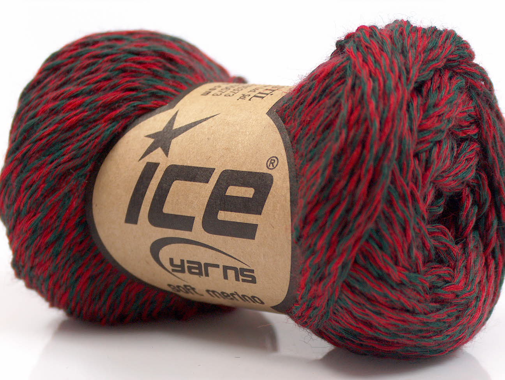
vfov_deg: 15.0
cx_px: 252
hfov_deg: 19.8
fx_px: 1446
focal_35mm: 99
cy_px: 190
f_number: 2.9
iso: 100
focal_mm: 20.29
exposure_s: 1/3.9
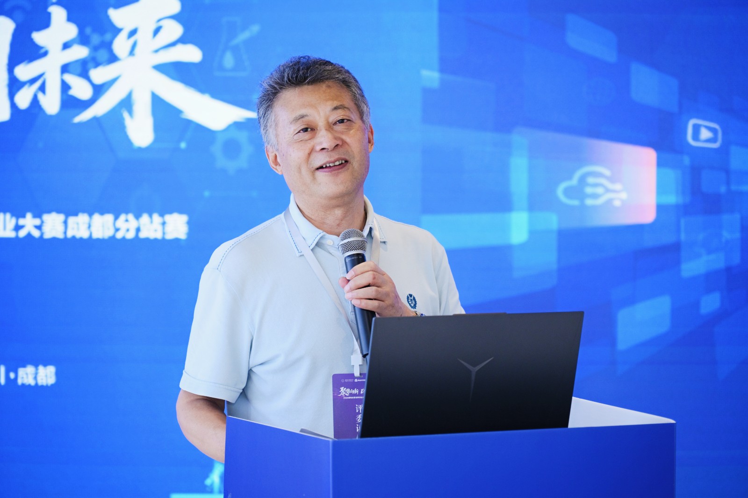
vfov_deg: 11.4
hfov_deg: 17.1
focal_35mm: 120
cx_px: 374
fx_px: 2493
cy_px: 249
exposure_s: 1/200
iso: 800
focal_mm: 120
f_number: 4
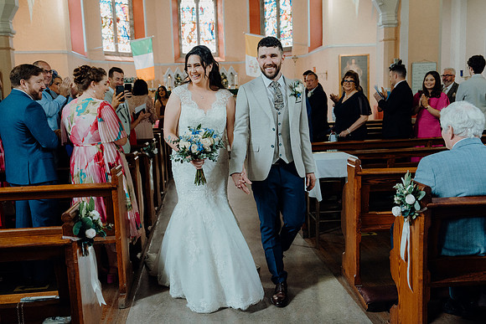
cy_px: 162
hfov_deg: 55.8
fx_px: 459
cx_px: 243
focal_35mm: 34
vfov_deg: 38.9
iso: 2500
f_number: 3.5
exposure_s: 1/200
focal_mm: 34
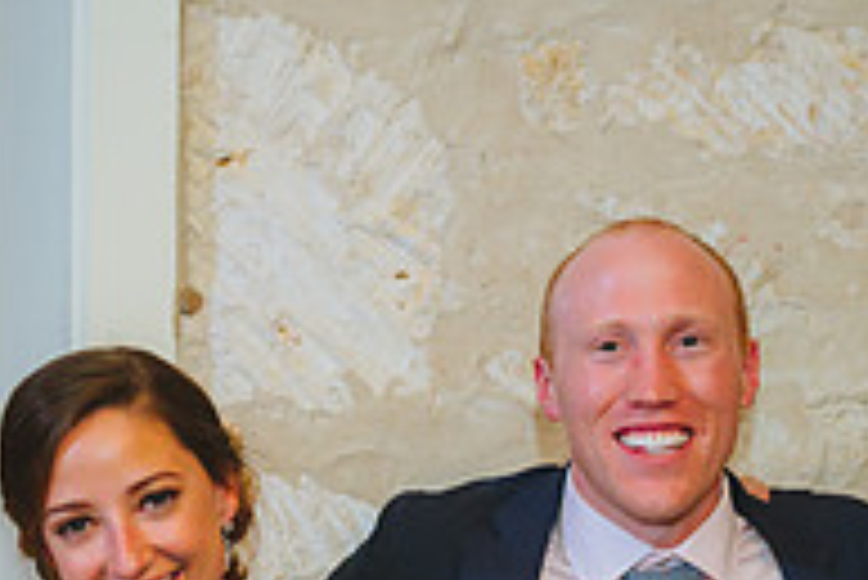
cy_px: 823
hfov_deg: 15.2
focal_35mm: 135
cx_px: 454
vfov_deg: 9.9
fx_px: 3257
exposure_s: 1/80
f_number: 2.8
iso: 2000
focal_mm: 45
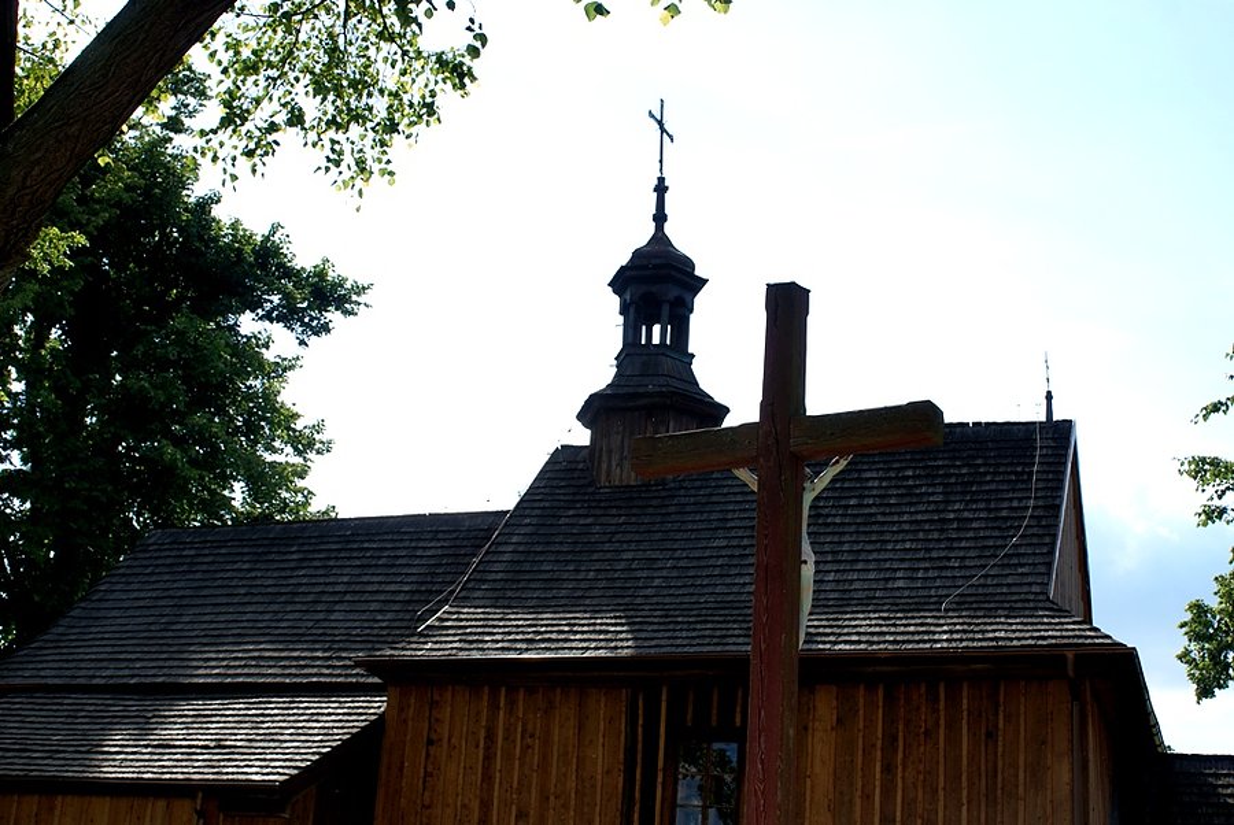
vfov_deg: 25.8
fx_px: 1801
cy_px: 412
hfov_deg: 37.8
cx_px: 617
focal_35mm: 52
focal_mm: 35
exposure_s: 1/200
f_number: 9
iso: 100
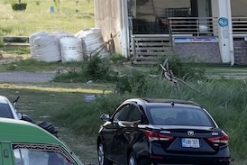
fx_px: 1682
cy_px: -378
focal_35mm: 245
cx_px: -350
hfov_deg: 7.8
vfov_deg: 5.2
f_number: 4
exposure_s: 1/640
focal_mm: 35
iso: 200
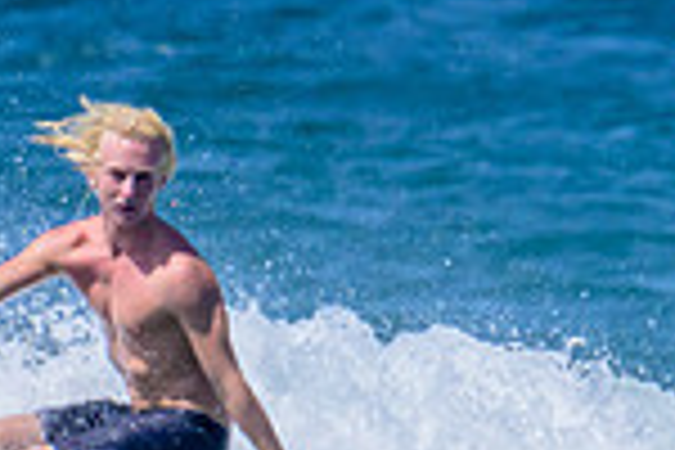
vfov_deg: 0.3
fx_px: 78706
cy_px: 199
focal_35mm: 4198
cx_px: 73
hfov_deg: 0.5
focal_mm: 800
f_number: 16
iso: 1400
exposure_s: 1/2000
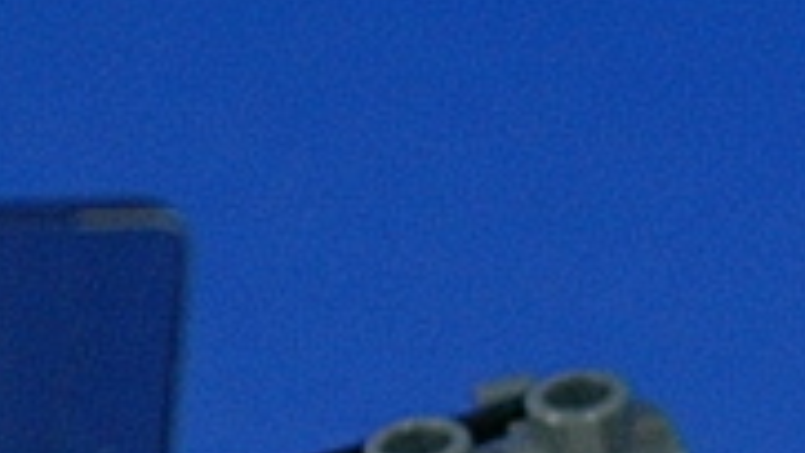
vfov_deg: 5.2
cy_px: 728
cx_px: 1010
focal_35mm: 231
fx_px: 4933
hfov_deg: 9.2
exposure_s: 1/22.6
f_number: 3.4
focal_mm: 9
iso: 70
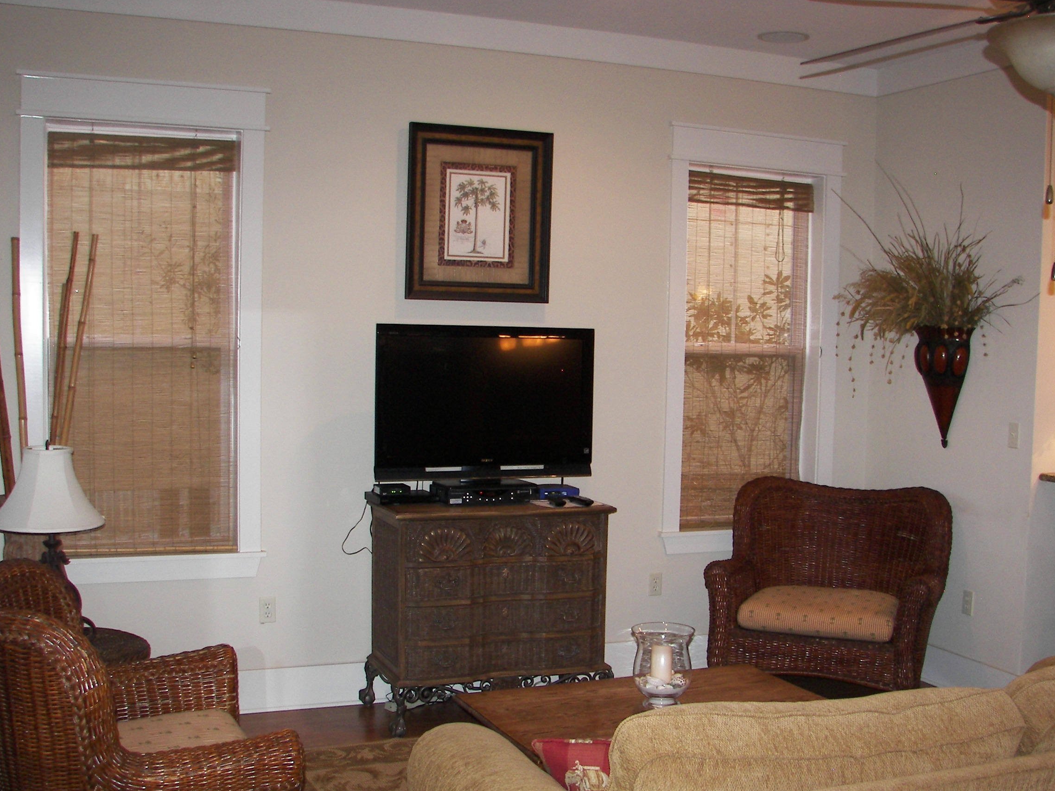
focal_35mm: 41
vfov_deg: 35.1
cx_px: 560
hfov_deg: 45.8
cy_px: 394
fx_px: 1250
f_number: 2.8
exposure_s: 1/30
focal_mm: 6
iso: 100
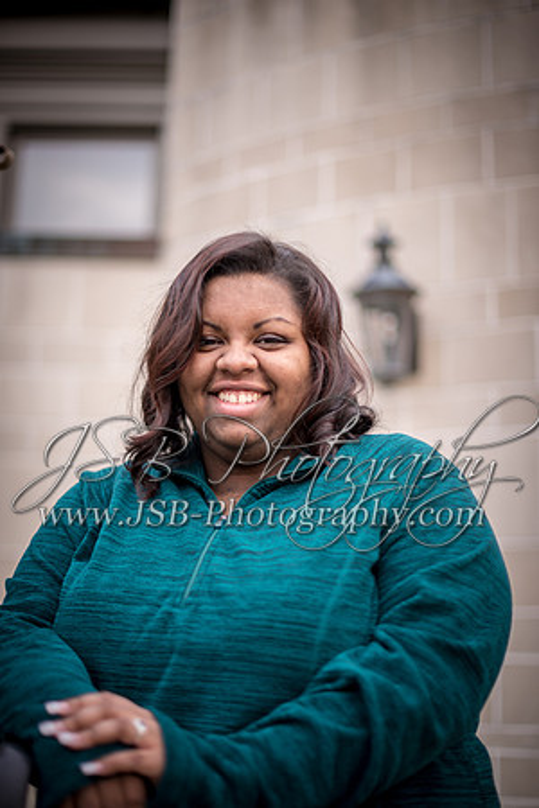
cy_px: 404
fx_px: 1123
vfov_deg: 39.6
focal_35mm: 50
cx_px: 270
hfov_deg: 27.0
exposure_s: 1/100
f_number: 1.4
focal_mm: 50
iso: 200
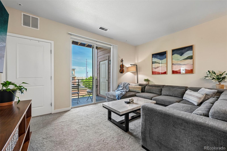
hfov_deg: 104.3
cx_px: 114
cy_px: 76
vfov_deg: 81.2
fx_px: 88
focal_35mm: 14
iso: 400
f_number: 10
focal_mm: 14
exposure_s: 1/13
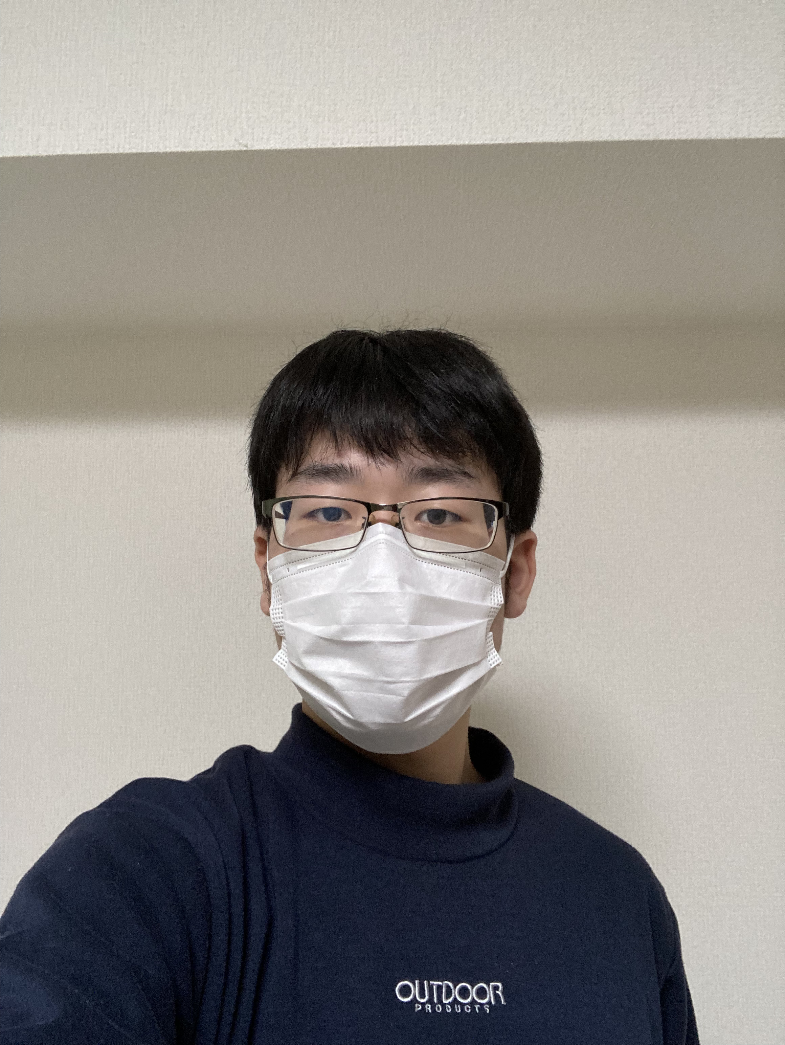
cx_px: 392
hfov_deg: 44.2
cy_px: 522
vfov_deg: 56.8
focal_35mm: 32
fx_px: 967
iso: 160
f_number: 2.2
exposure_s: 1/60
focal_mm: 2.87
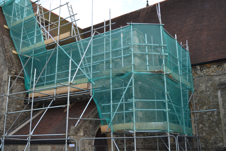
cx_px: 96
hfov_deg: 49.4
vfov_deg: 34.2
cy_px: 67
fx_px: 245
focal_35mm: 39
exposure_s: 1/125
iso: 320
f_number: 4
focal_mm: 20
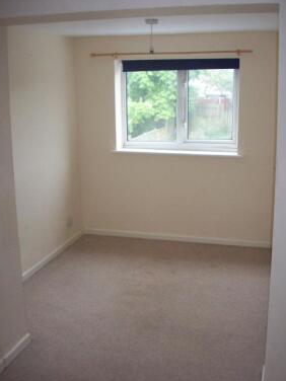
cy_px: 199
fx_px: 474
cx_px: 150
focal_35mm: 43
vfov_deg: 43.8
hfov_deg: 33.6
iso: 160
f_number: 2.8
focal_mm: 6.2
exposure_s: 1/64
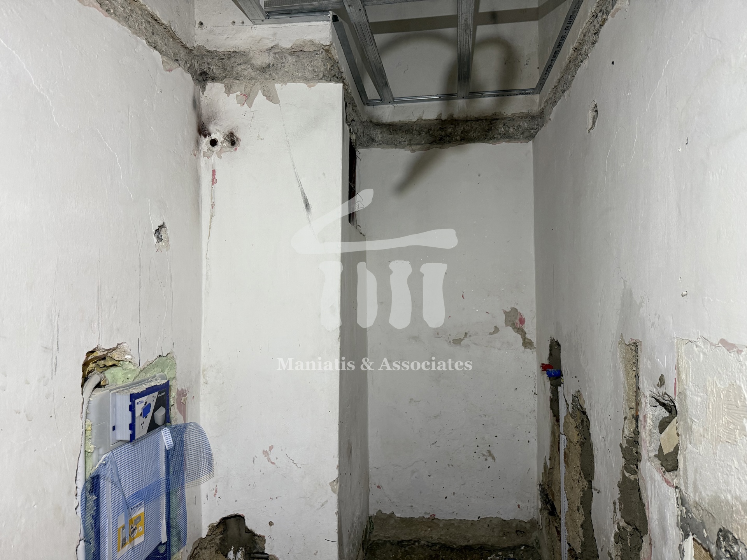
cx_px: 374
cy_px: 280
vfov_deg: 56.8
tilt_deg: -0.7
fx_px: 518
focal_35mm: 24
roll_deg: +0.7
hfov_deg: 71.6
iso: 250
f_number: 1.78
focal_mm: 6.76
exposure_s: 1/60
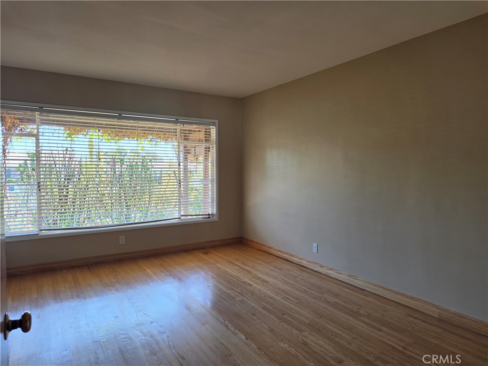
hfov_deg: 73.9
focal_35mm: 23
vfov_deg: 58.9
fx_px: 324
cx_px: 244
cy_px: 183
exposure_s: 1/180
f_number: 1.7
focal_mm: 6.25
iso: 50
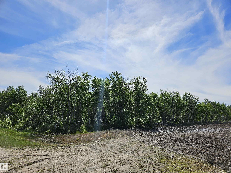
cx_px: 116
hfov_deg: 73.9
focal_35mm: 23
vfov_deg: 58.9
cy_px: 86
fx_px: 153
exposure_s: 1/4361
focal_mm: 5.4
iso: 25
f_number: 1.8
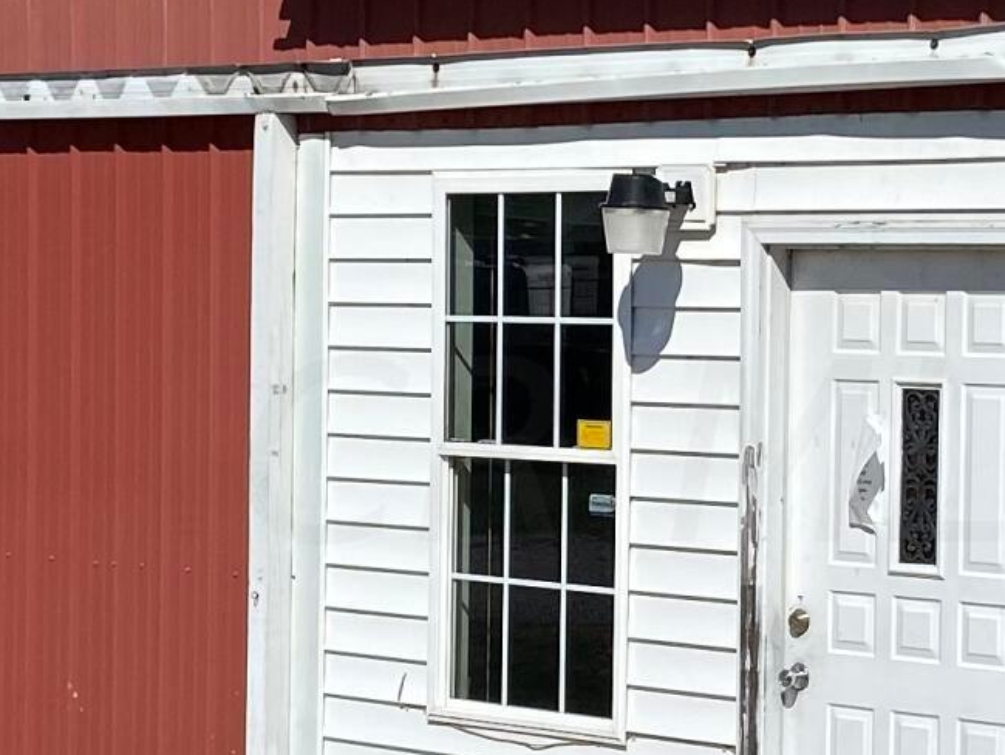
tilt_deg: -3.0
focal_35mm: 120
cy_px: 447
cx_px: 705
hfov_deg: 16.4
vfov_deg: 12.4
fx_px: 3485
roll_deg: -0.1
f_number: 1.8
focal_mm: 4.25
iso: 32
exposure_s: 1/5495
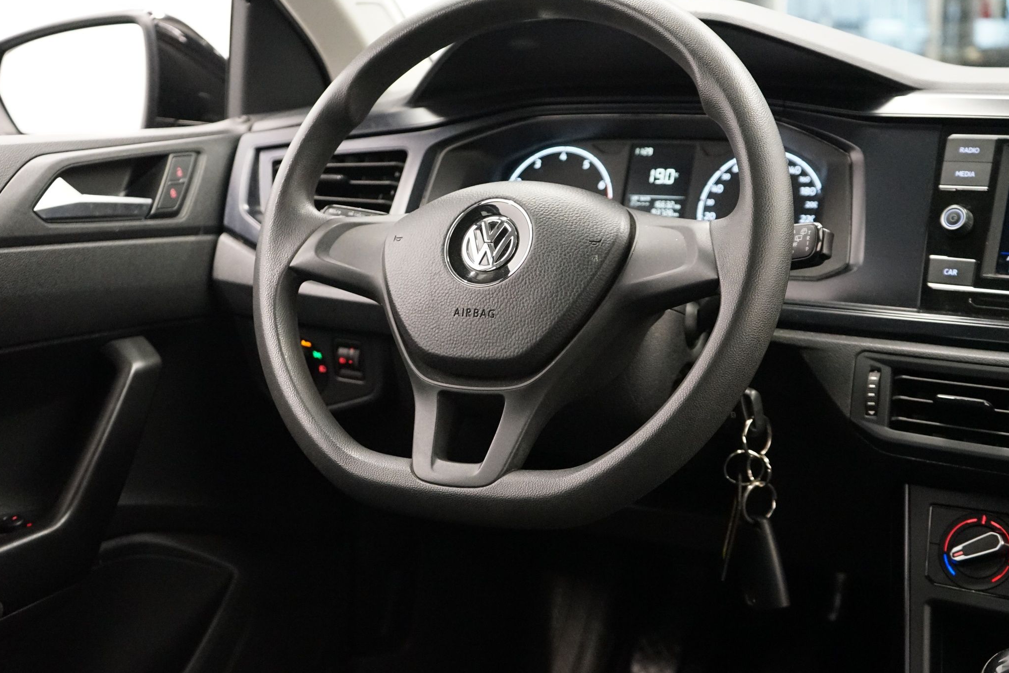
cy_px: 369
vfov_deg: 28.1
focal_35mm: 48
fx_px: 1345
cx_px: 513
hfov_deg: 41.1
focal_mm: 39
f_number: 4
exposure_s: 1/80
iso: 6400
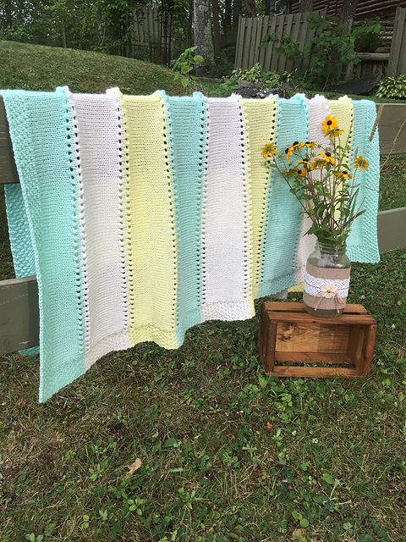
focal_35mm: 29
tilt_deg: -17.9
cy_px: 271
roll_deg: +0.8
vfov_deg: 61.7
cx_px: 203
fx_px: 454
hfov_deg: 48.2
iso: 25
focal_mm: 4.15
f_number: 2.2
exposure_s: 1/262
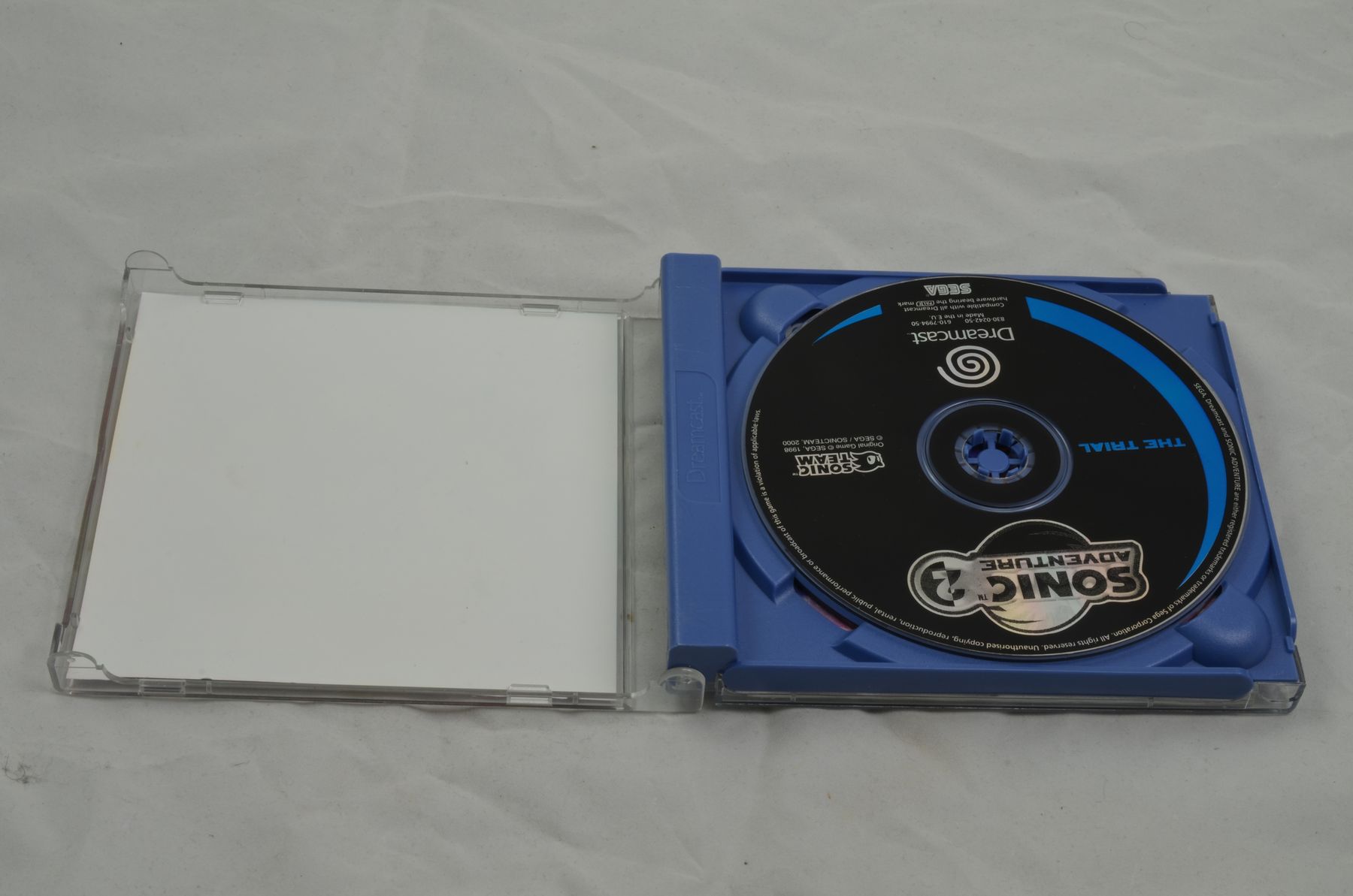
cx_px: 676
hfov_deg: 33.5
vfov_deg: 22.5
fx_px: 2251
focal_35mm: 60
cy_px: 448
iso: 100
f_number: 20
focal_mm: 40
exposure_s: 1/2.5
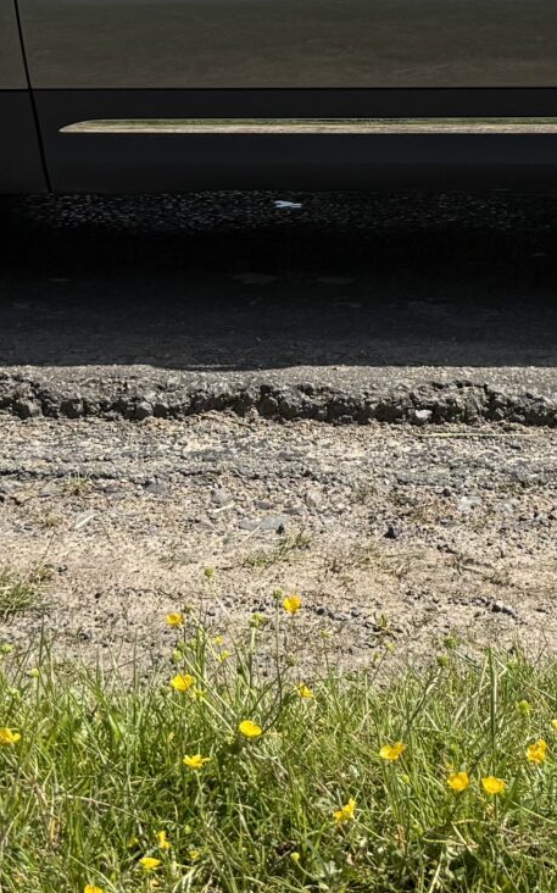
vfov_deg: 22.8
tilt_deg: -9.3
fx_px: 2163
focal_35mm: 89
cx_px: 525
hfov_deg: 14.5
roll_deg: +0.2
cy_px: 101
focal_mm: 6.76
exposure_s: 1/3953
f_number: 1.78
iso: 80
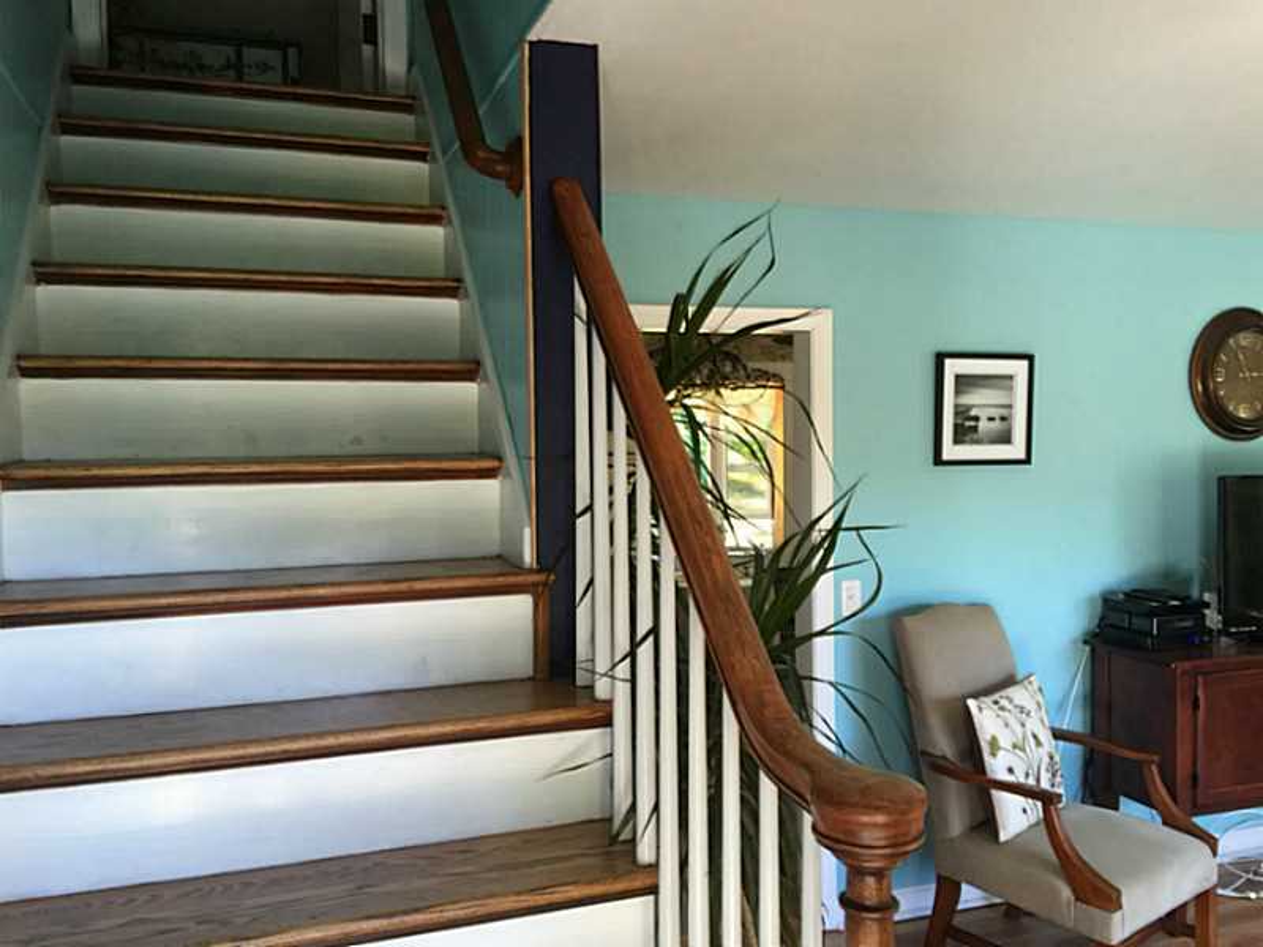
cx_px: 632
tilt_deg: -3.0
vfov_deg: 48.2
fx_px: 1058
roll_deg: -0.7
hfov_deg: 61.7
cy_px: 474
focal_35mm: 29
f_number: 2.2
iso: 50
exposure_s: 1/30
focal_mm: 4.15
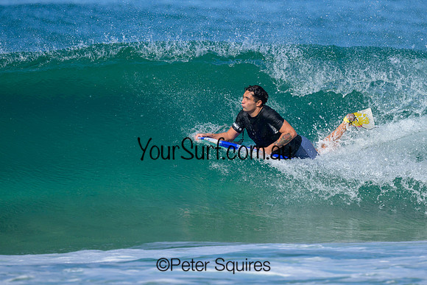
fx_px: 12441
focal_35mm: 1049
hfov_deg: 2.0
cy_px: 149
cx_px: 280
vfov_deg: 1.3
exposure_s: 1/2000
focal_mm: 800
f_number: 6.3
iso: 250
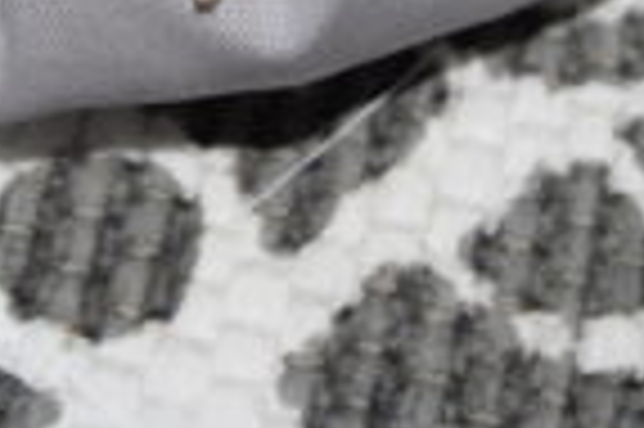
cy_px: -318
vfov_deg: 9.3
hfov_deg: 14.4
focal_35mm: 142
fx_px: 2533
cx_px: 153
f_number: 4.5
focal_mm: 27
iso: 800
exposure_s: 1/40
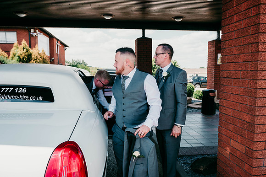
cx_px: 133
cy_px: 88
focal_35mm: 29
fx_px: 215
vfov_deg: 44.9
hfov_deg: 63.6
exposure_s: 1/250
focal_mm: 29
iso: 100
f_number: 5.6
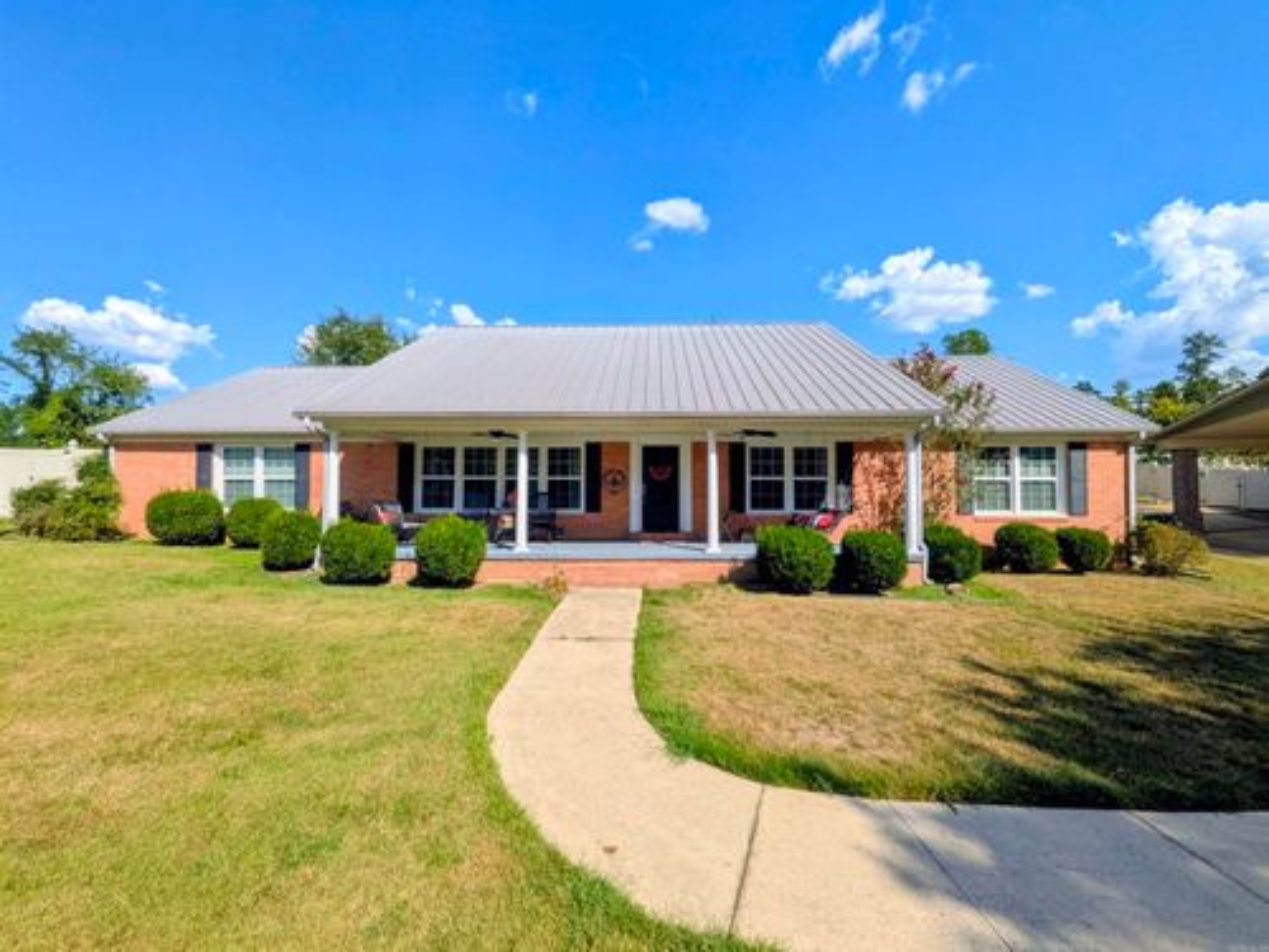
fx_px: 513
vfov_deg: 85.7
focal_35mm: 14
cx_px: 634
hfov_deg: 102.1
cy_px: 476
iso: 55
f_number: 2.2
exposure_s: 1/2049
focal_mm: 1.85
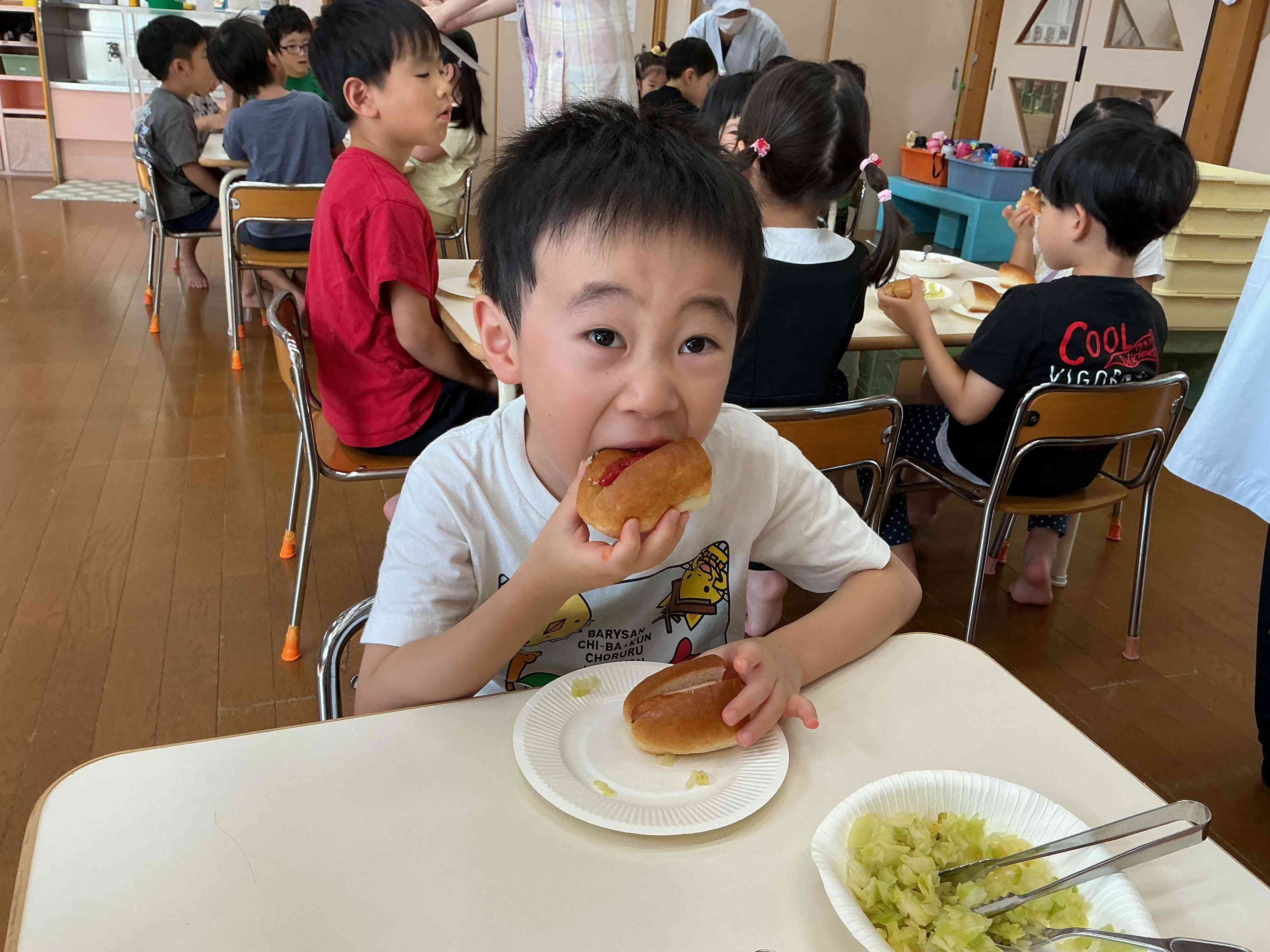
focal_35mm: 29
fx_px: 1064
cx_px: 635
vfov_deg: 48.2
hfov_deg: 61.7
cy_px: 476
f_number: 1.8
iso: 50
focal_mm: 3
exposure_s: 1/120
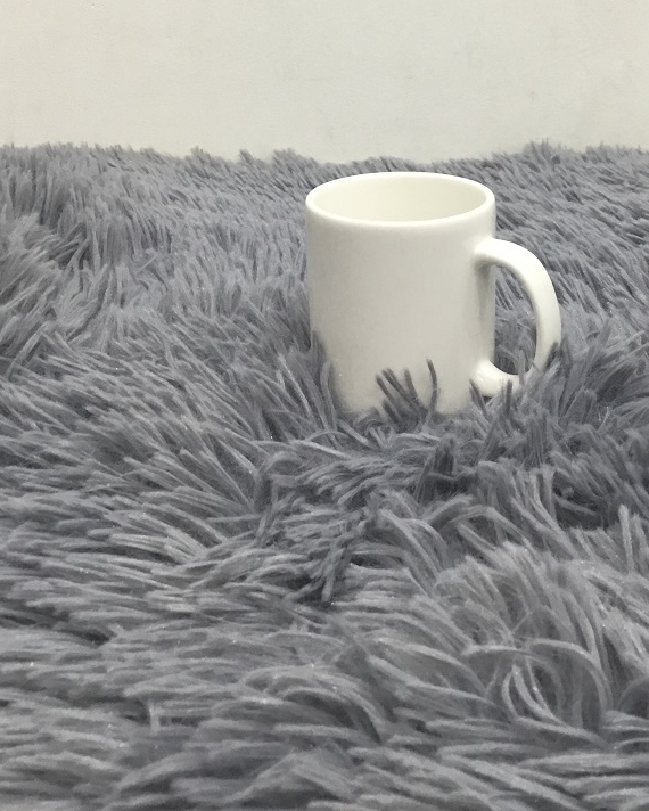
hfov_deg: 29.5
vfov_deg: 35.2
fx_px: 1224
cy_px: 132
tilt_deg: -9.3
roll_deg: +0.6
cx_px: 417
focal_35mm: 51
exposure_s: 1/33
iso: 100
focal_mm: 3.3
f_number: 2.4
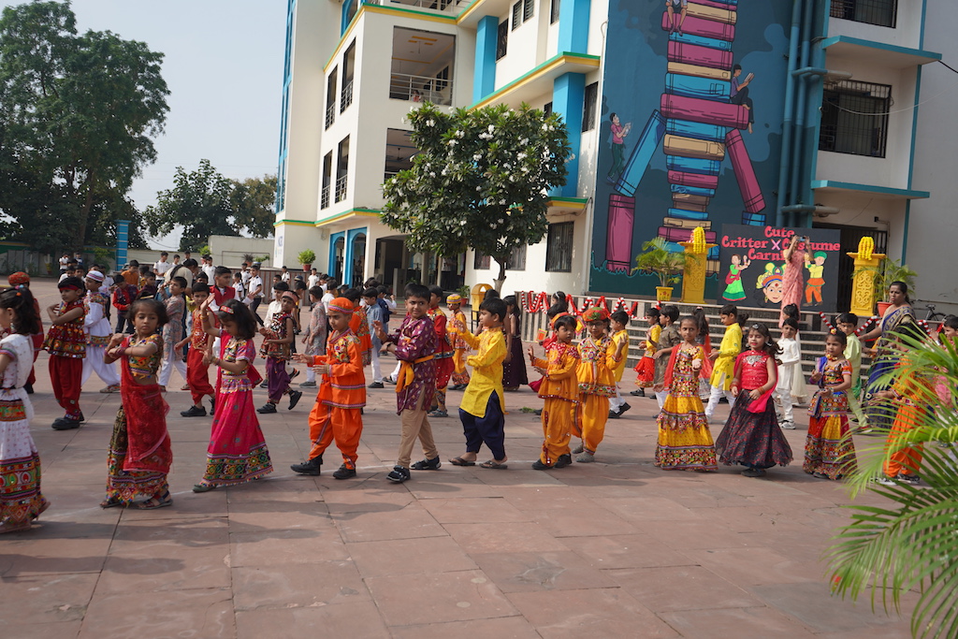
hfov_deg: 58.7
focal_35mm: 32
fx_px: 852
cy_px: 320
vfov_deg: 41.1
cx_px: 479
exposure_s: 1/640
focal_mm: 32
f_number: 4.5
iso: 100
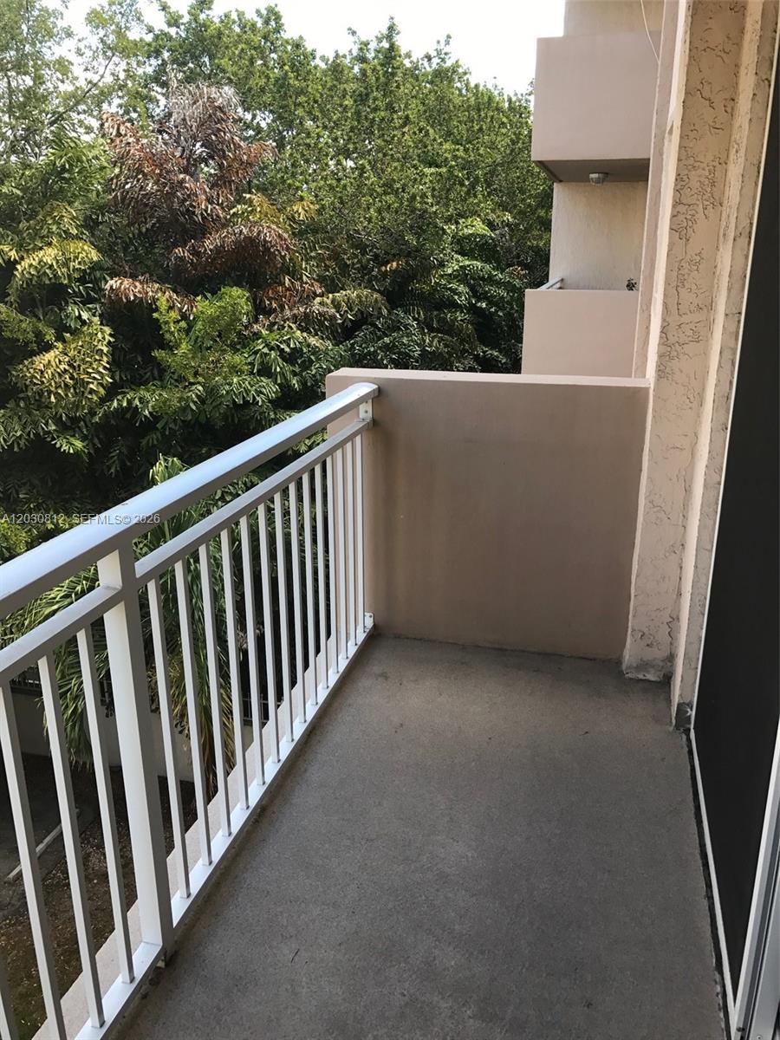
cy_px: 520
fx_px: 841
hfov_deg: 49.7
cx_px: 390
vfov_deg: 63.4
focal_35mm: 28
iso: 20
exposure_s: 1/292
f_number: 1.8
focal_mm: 3.99
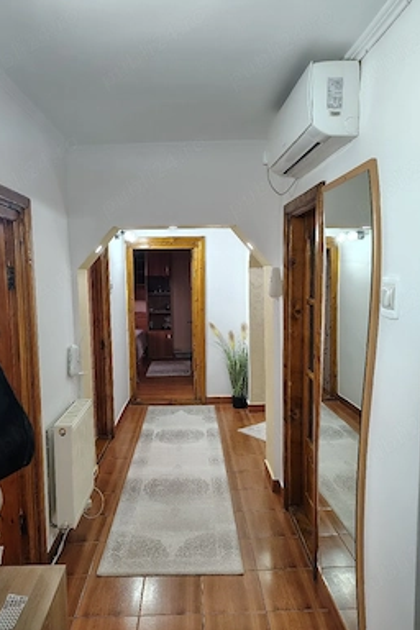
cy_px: 323
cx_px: 185
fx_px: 455
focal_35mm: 26
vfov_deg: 69.4
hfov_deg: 49.4
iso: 946
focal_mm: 5.56
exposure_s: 1/100
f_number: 1.8
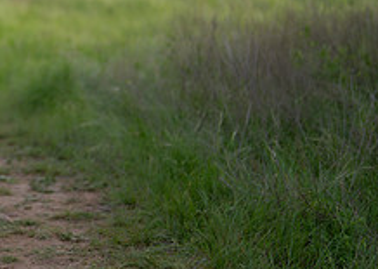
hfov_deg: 12.1
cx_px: -88
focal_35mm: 162
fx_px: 1736
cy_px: -18
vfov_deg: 8.8
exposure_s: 1/1250
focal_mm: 50
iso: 320
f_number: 1.2
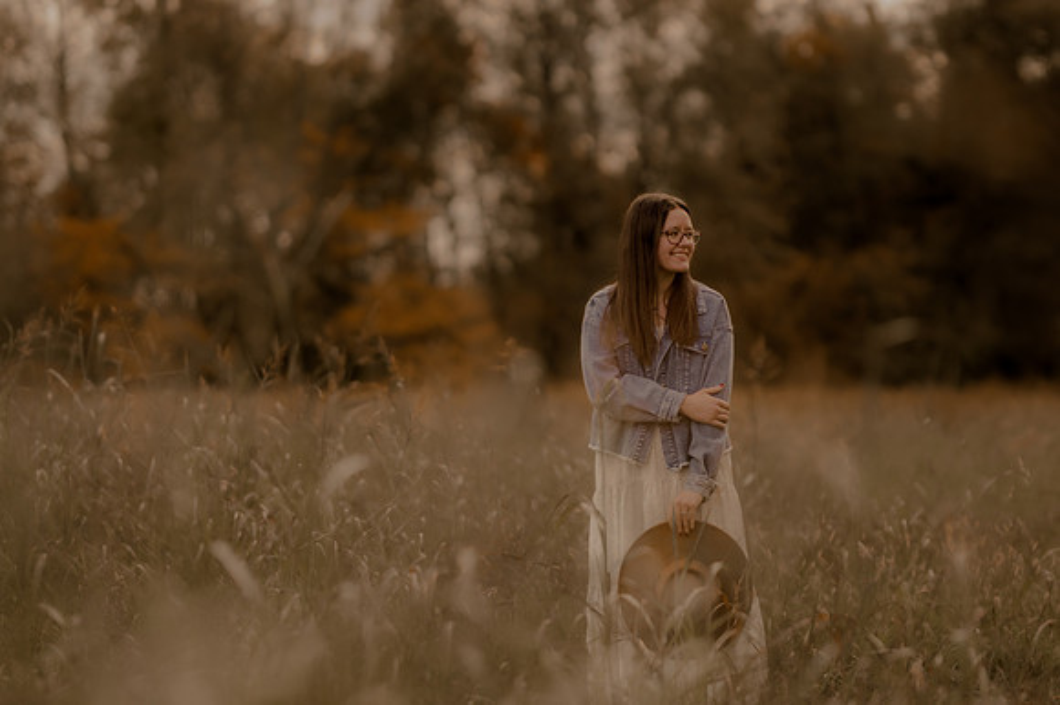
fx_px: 3737
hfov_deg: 16.1
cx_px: 530
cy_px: 352
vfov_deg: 10.8
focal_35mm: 127
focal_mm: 85
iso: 200
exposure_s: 1/3200
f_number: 1.4
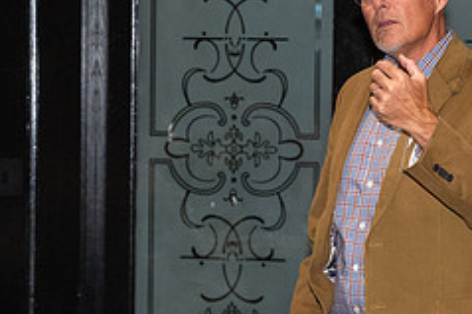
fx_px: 2227
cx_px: 413
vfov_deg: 8.1
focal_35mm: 170
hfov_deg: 12.0
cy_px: 144
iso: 5000
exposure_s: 1/60
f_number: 4
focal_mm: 70
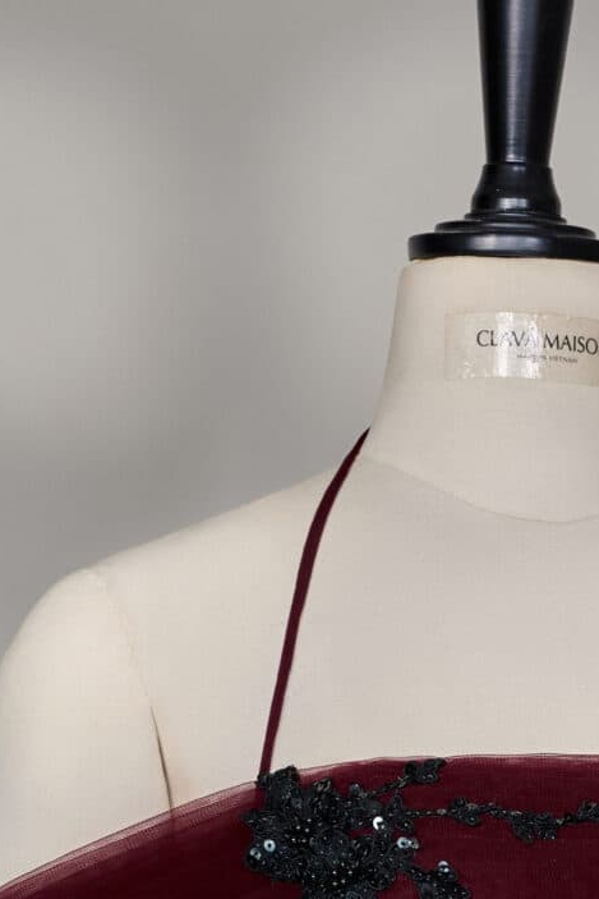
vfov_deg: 10.9
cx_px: 523
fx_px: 4540
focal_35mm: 182
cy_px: 1371
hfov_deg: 7.5
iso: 1000
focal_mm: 50
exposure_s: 1/125
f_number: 5
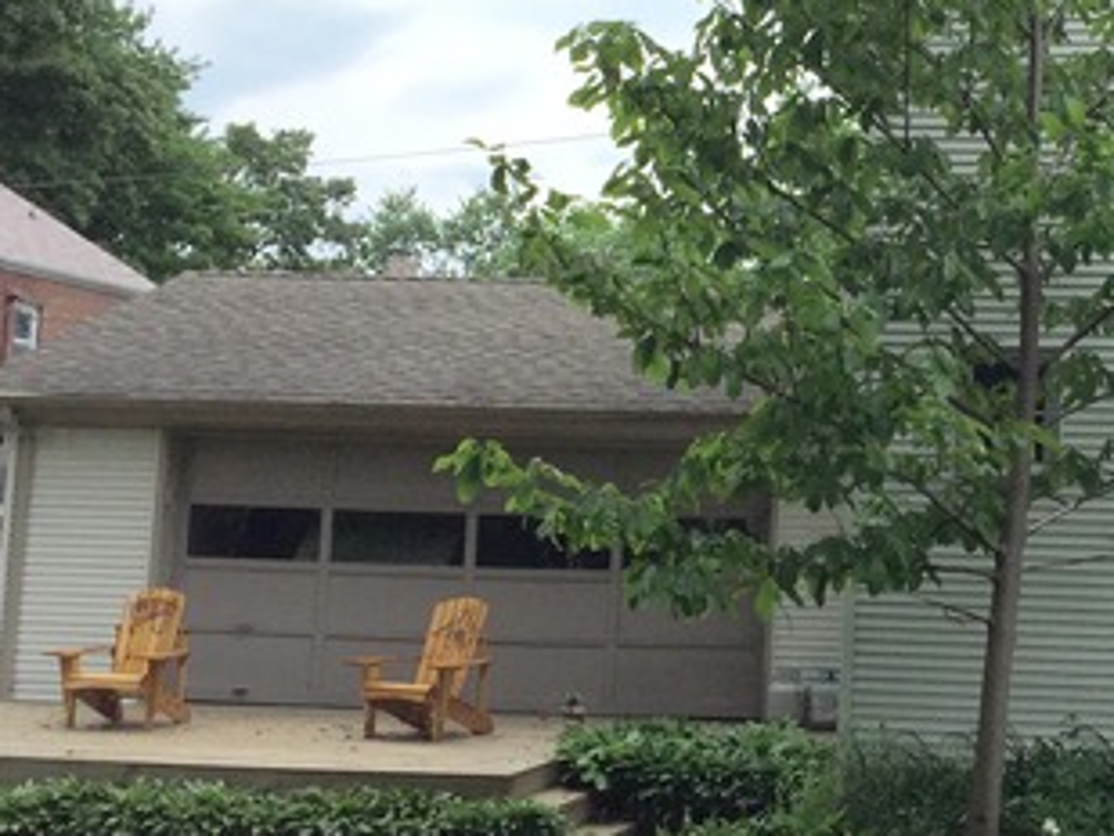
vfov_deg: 24.4
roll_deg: -2.0
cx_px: 970
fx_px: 1932
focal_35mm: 60
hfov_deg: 30.9
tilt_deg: +5.5
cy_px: 339
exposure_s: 1/1163
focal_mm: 4.15
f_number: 2.2
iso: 32
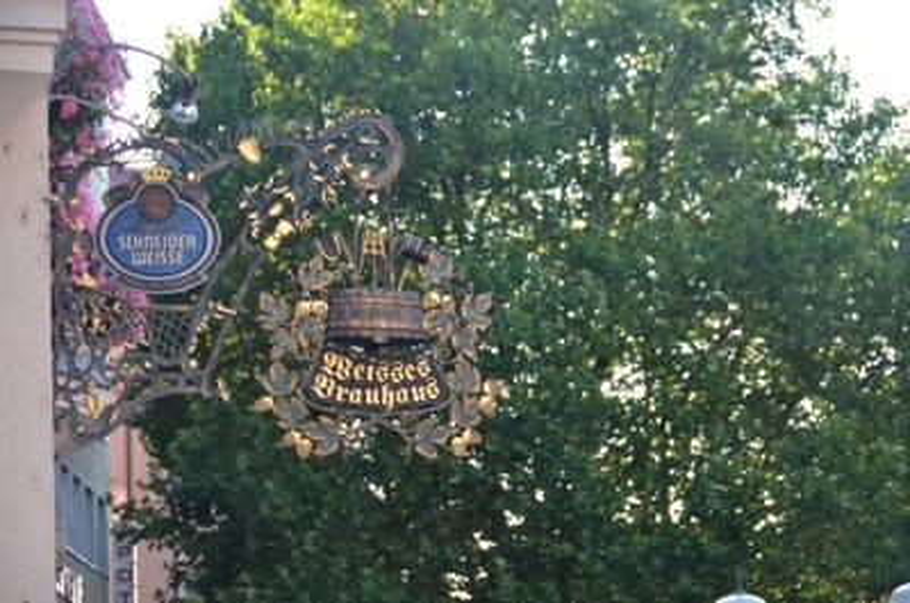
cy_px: 302
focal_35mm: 112
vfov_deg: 12.1
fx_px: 2838
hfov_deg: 18.2
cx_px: 455
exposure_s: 1/80
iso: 100
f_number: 5
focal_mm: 75
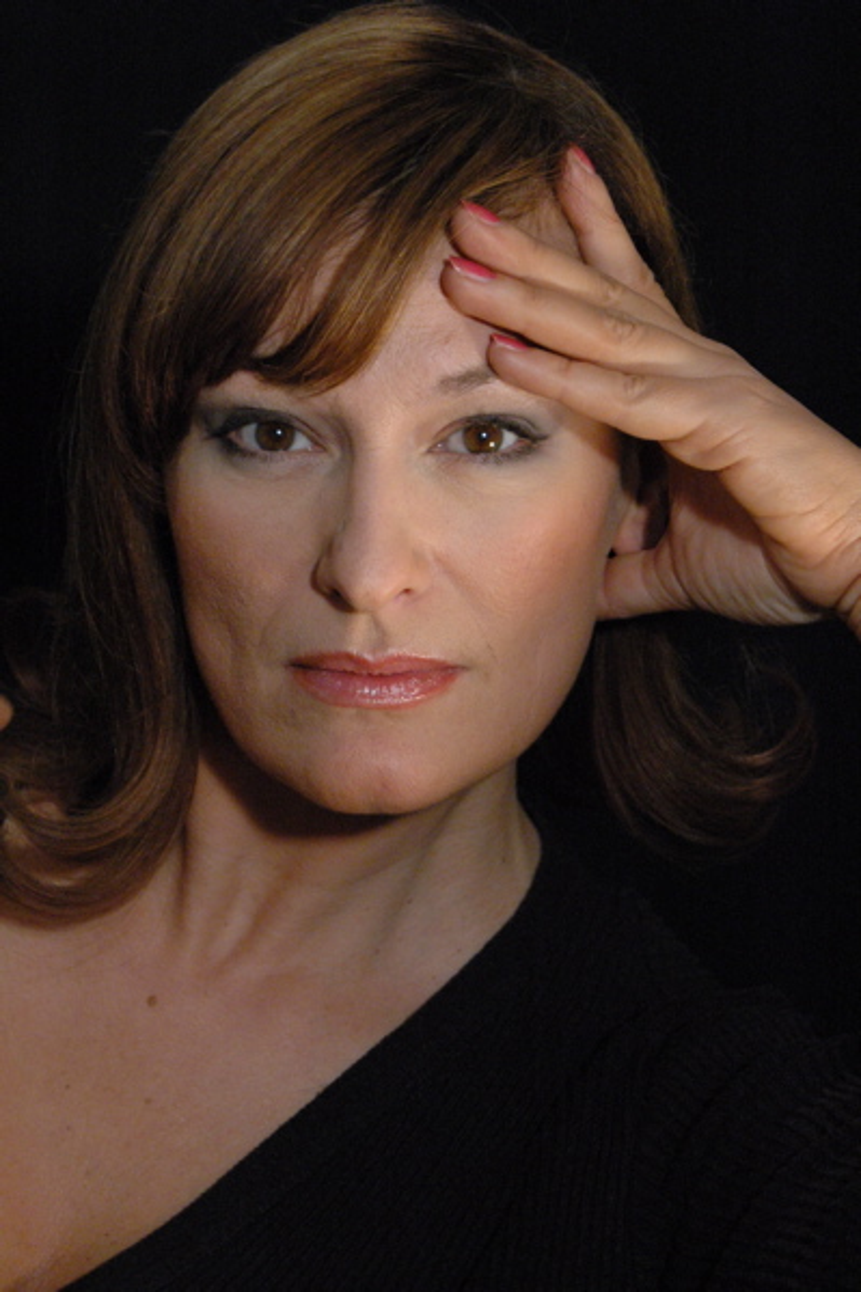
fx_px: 4307
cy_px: 646
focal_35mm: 120
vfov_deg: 17.1
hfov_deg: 11.4
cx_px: 430
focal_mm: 80
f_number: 6.3
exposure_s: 1/160
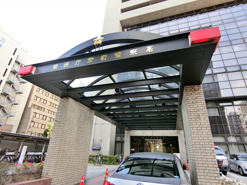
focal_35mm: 19
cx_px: 124
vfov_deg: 68.7
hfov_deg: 84.7
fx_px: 136
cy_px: 92
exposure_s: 1/125
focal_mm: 4.06
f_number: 2.7
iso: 80
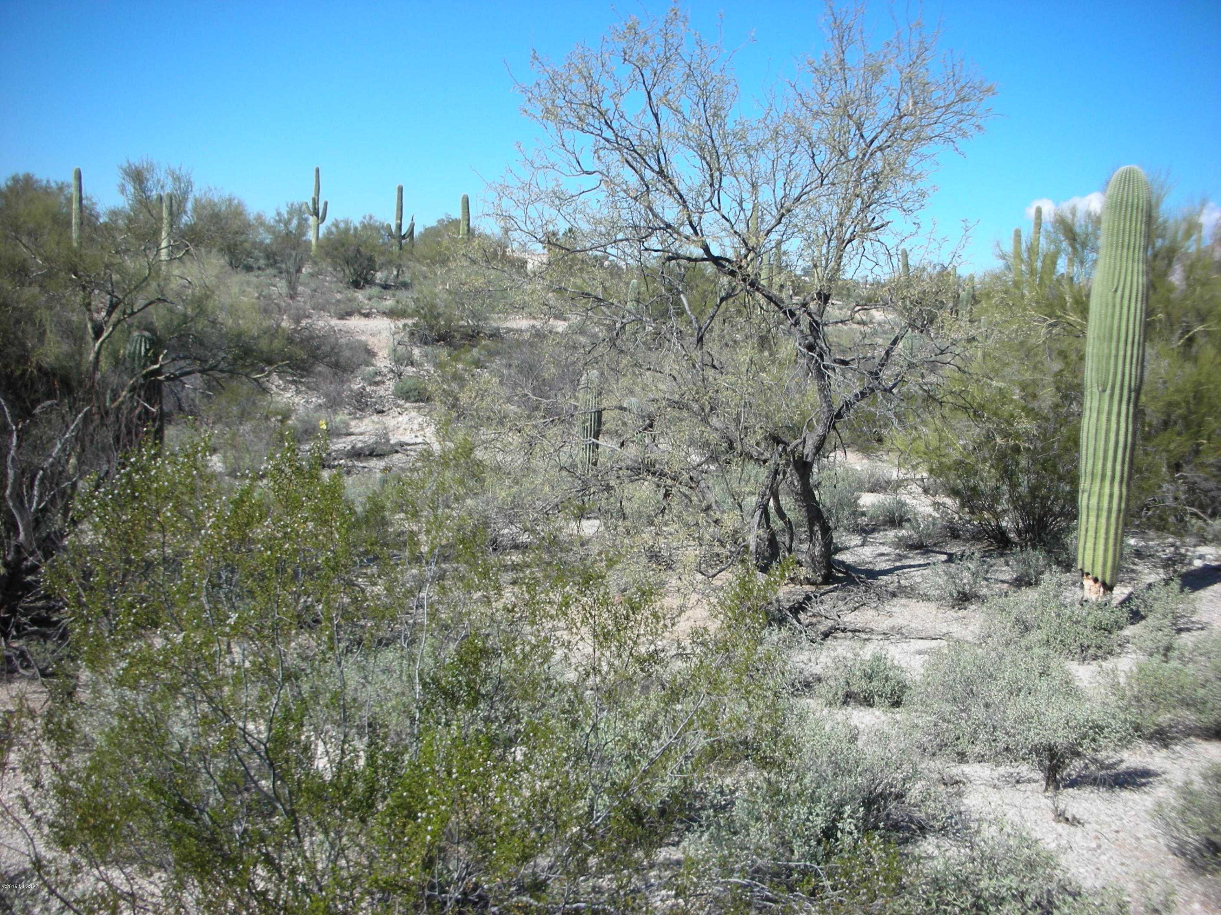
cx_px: 610
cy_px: 458
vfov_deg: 40.7
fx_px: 1235
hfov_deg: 52.6
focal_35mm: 35
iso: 50
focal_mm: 5.8
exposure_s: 1/79.8
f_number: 8.5
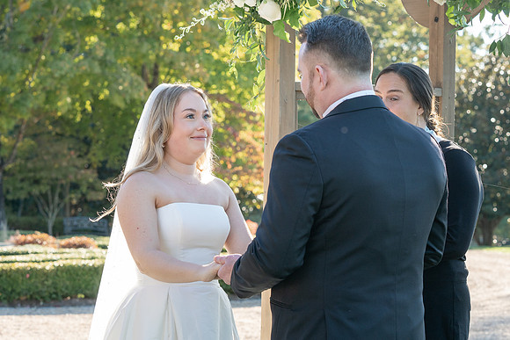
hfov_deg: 19.9
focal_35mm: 103
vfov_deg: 13.4
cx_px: 261
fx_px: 1453
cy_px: 194
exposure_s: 1/250
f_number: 5.6
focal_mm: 70
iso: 400
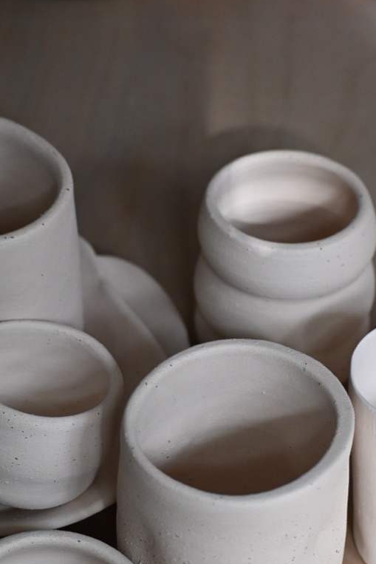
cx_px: 212
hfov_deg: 10.2
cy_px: 399
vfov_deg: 15.3
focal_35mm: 134
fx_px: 2098
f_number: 4.8
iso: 1000
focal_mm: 62
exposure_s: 1/125
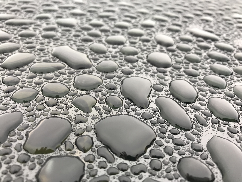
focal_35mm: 28
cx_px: 121
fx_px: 196
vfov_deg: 49.7
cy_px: 91
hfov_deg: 63.4
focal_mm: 3.99
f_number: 1.8
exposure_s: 1/100
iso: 25
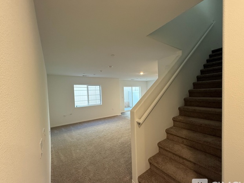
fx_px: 106
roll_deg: +2.1
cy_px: 96
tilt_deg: -1.2
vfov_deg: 81.7
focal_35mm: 15
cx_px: 125
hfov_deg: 98.2
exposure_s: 1/120
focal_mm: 2.22
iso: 250
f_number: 2.2
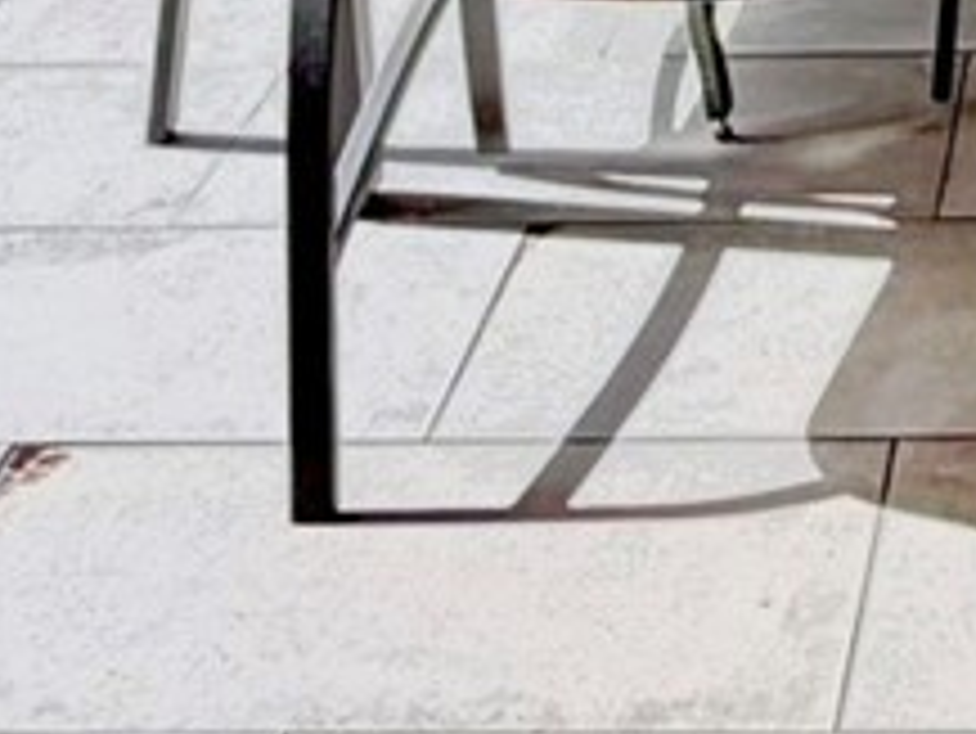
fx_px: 2906
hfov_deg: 18.3
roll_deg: +1.9
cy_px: -797
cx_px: 1093
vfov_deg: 12.4
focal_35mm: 103
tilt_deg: -7.8
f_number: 2.2
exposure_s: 1/502
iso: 64
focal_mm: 2.22
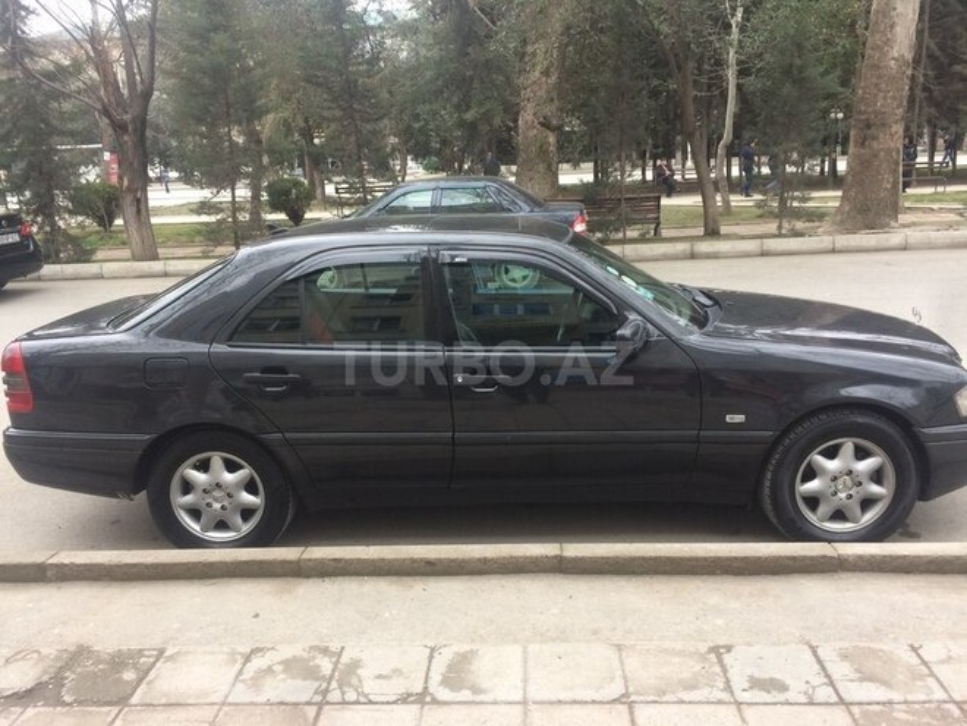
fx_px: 810
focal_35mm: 29
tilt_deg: -14.9
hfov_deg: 61.7
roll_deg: +0.5
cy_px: 363
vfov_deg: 48.2
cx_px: 484
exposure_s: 1/33
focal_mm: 4.15
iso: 32
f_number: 2.2
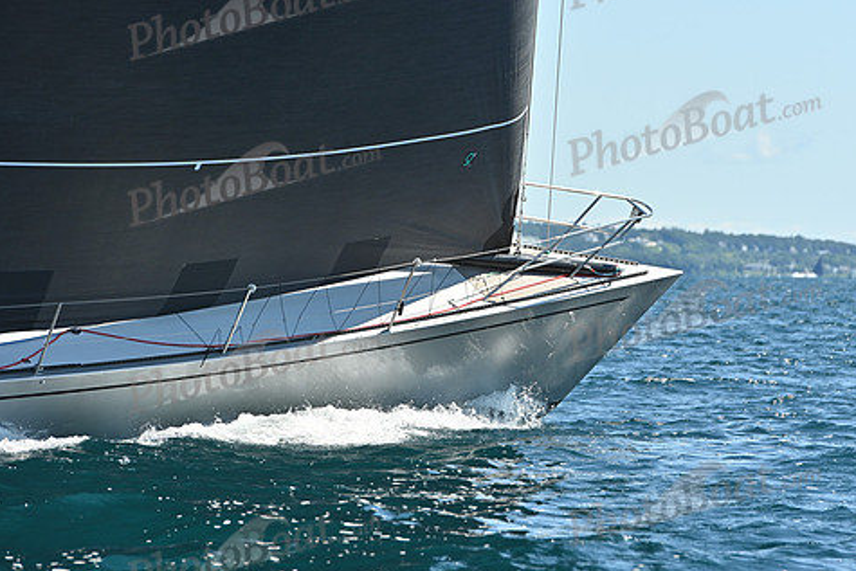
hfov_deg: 8.4
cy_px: 248
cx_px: 476
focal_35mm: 244
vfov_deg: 5.6
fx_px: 5803
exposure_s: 1/1000
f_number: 7.1
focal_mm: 200
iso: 320
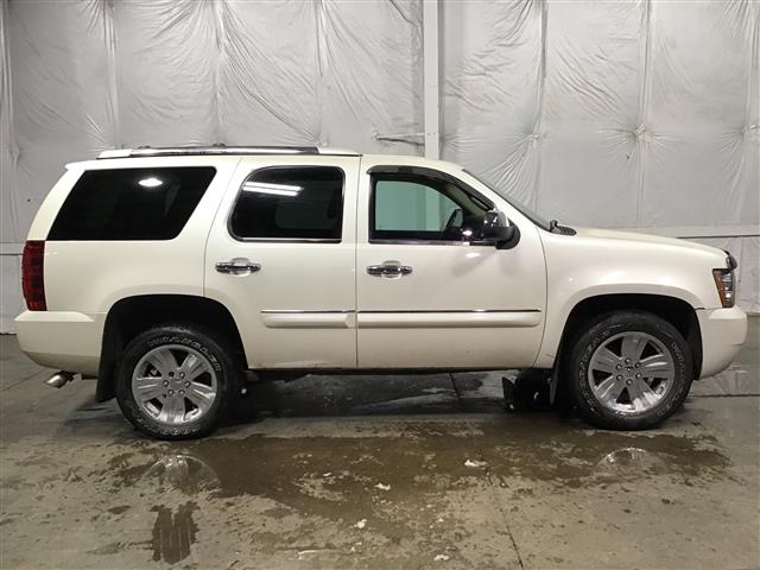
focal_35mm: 31
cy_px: 285
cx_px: 380
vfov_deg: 45.4
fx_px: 681
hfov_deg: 58.4
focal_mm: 3.3
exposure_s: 1/30
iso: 50
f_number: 2.4
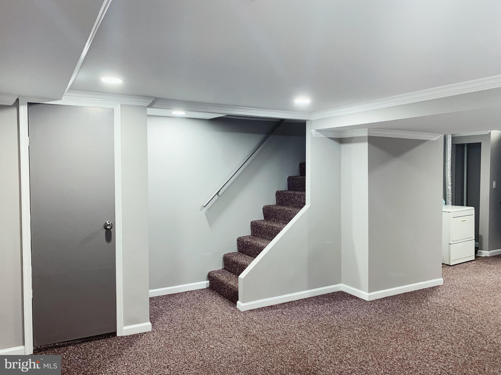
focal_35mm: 26
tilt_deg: -1.1
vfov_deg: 53.1
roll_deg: -0.5
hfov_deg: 67.3
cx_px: 250
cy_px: 188
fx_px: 376
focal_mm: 4.25
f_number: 1.8
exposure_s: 1/60
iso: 125
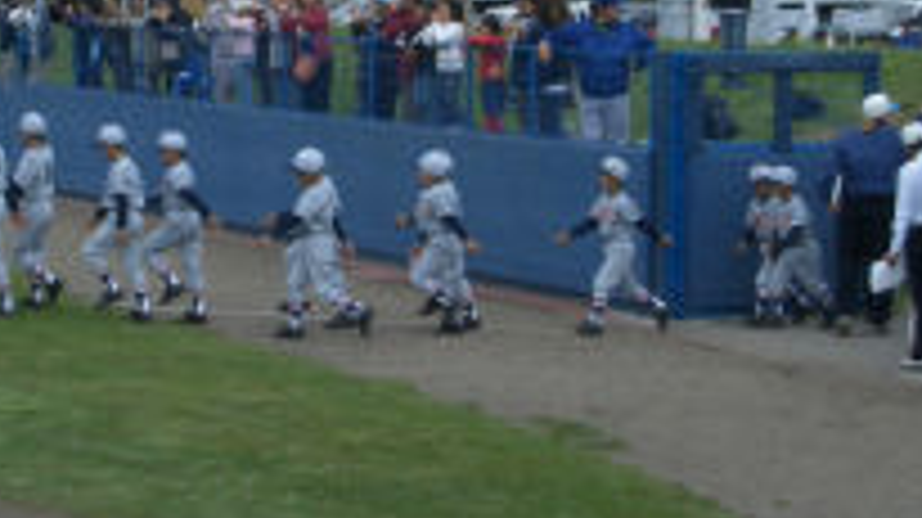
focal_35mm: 139
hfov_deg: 15.4
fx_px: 3396
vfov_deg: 8.7
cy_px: -11
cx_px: 193
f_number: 5.6
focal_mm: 10.2
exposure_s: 1/500
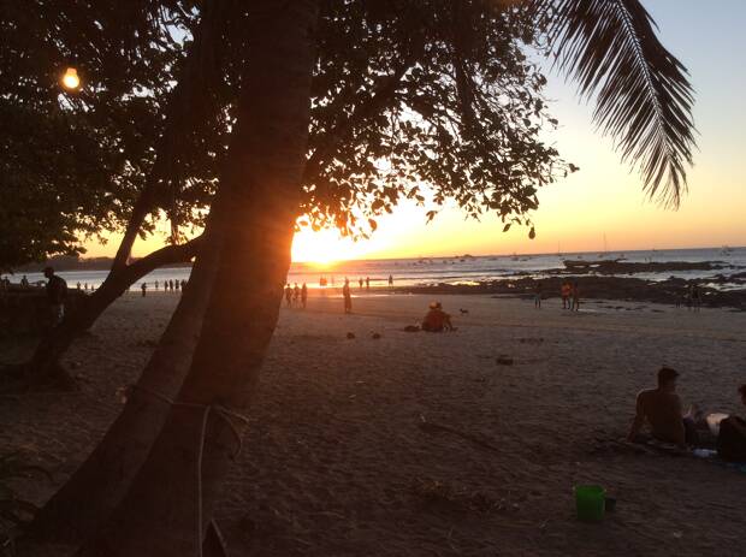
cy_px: 278
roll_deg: +2.4
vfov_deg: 44.1
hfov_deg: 56.9
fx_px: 689
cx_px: 373
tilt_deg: -2.2
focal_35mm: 32
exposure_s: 1/203
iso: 32
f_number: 2.4
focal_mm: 3.3
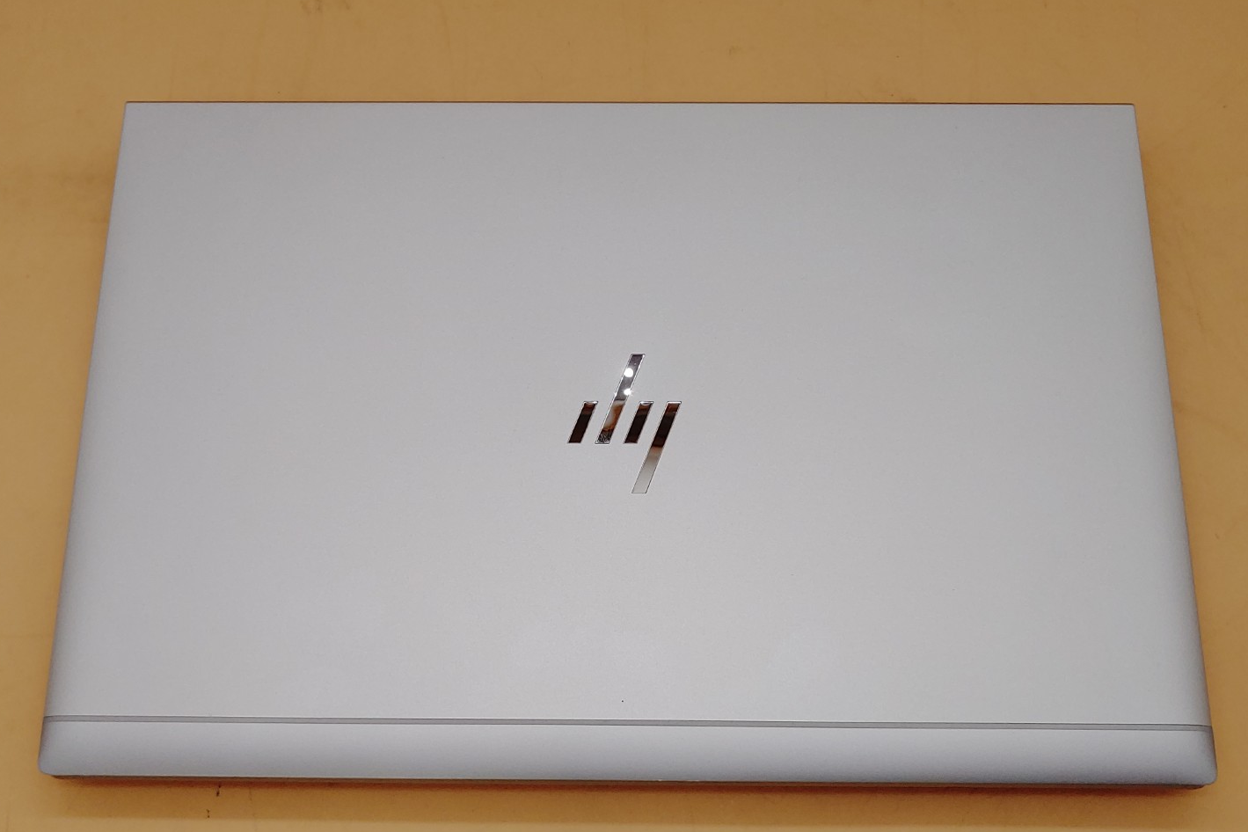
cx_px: 620
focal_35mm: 38
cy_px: 453
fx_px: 1317
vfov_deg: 35.0
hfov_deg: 50.7
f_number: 1.8
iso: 50
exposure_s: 1/340
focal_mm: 4.36
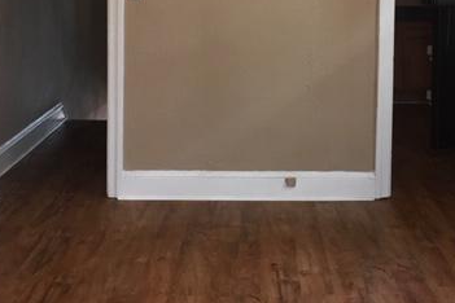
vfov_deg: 23.6
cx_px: 271
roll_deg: -2.8
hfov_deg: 36.1
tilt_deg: -3.9
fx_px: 695
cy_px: 4
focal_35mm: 55
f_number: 2.2
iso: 125
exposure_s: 1/30
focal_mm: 4.15
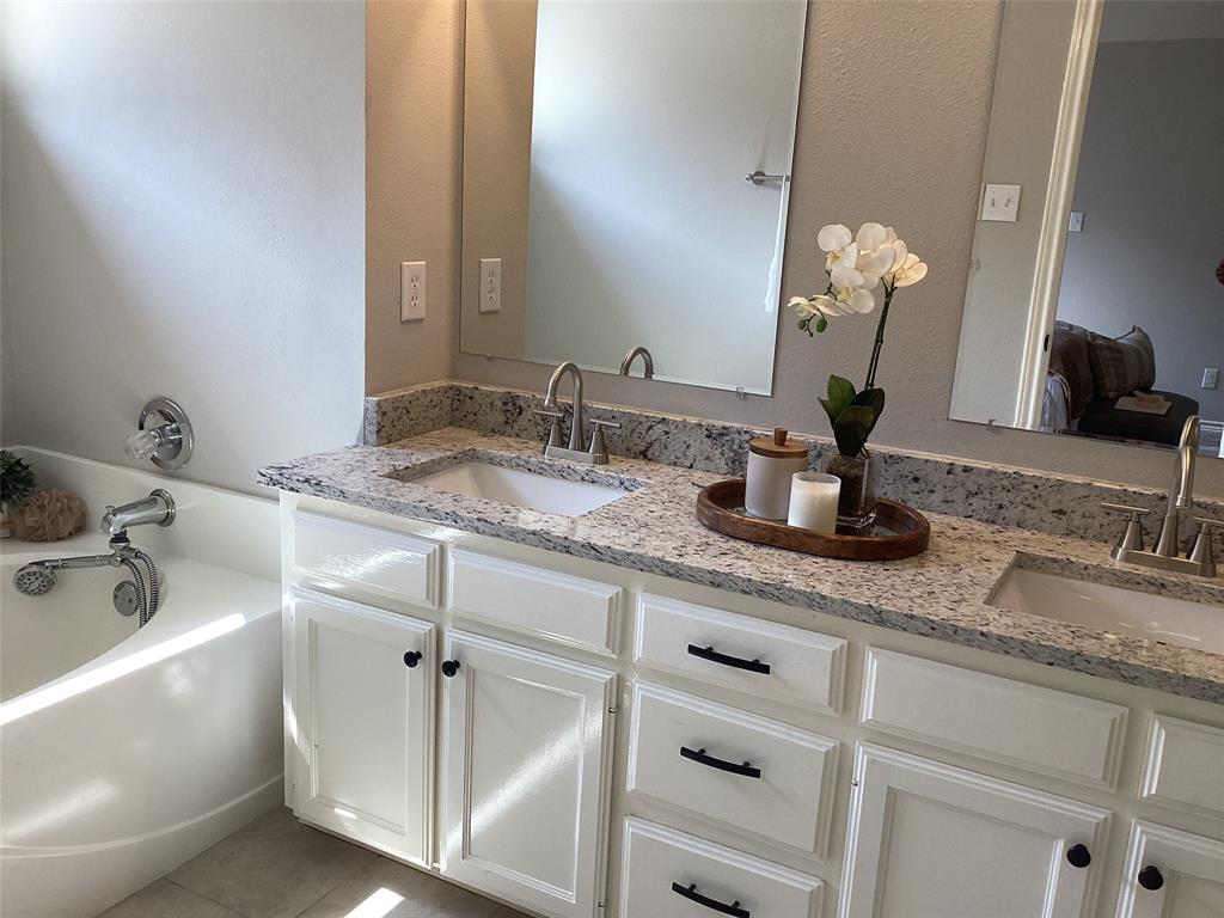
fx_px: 1096
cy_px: 459
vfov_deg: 45.4
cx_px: 612
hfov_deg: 58.4
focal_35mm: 31
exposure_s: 1/120
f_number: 2.4
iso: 50
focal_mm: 3.3
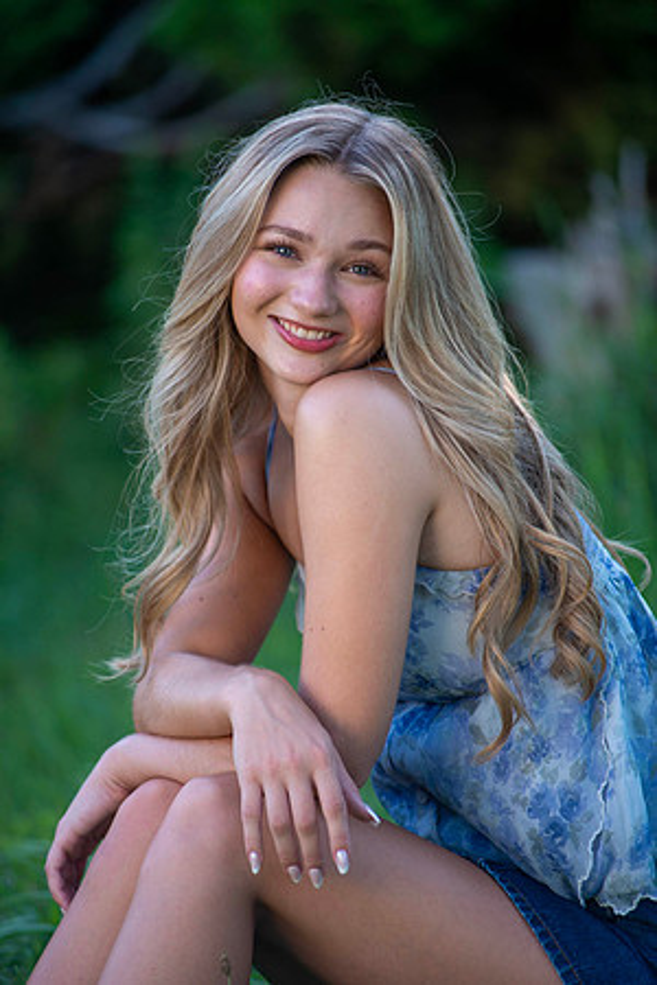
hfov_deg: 6.9
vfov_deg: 10.3
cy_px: 492
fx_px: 5475
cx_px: 328
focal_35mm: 200
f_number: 4
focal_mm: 200
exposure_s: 1/200
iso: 160
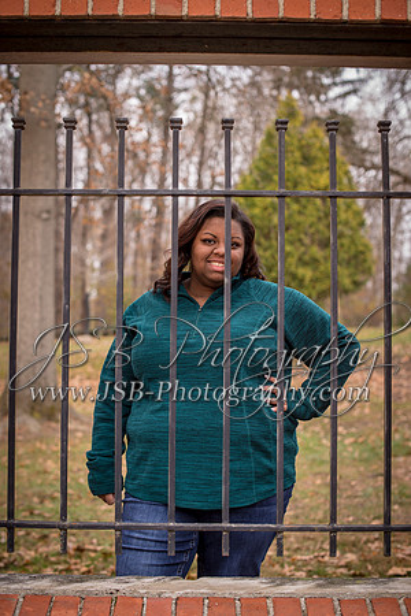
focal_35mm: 50
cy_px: 308
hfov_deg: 27.0
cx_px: 206
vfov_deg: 39.6
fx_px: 856
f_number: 2.8
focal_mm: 50
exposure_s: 1/30
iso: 200
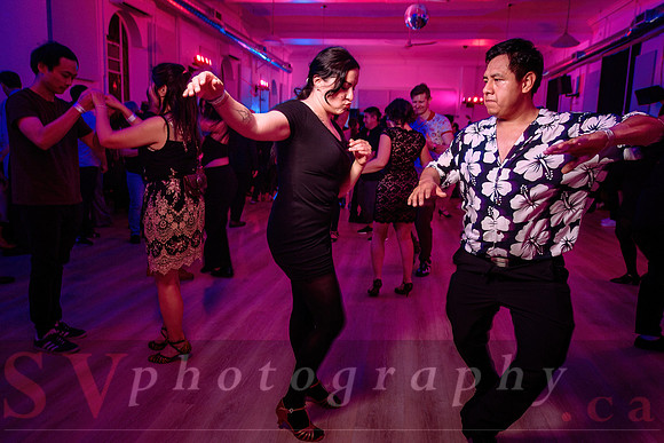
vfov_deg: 50.1
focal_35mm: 26
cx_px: 339
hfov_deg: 70.1
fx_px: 473
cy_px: 206
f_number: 3.5
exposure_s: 1/50
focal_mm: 24
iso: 800
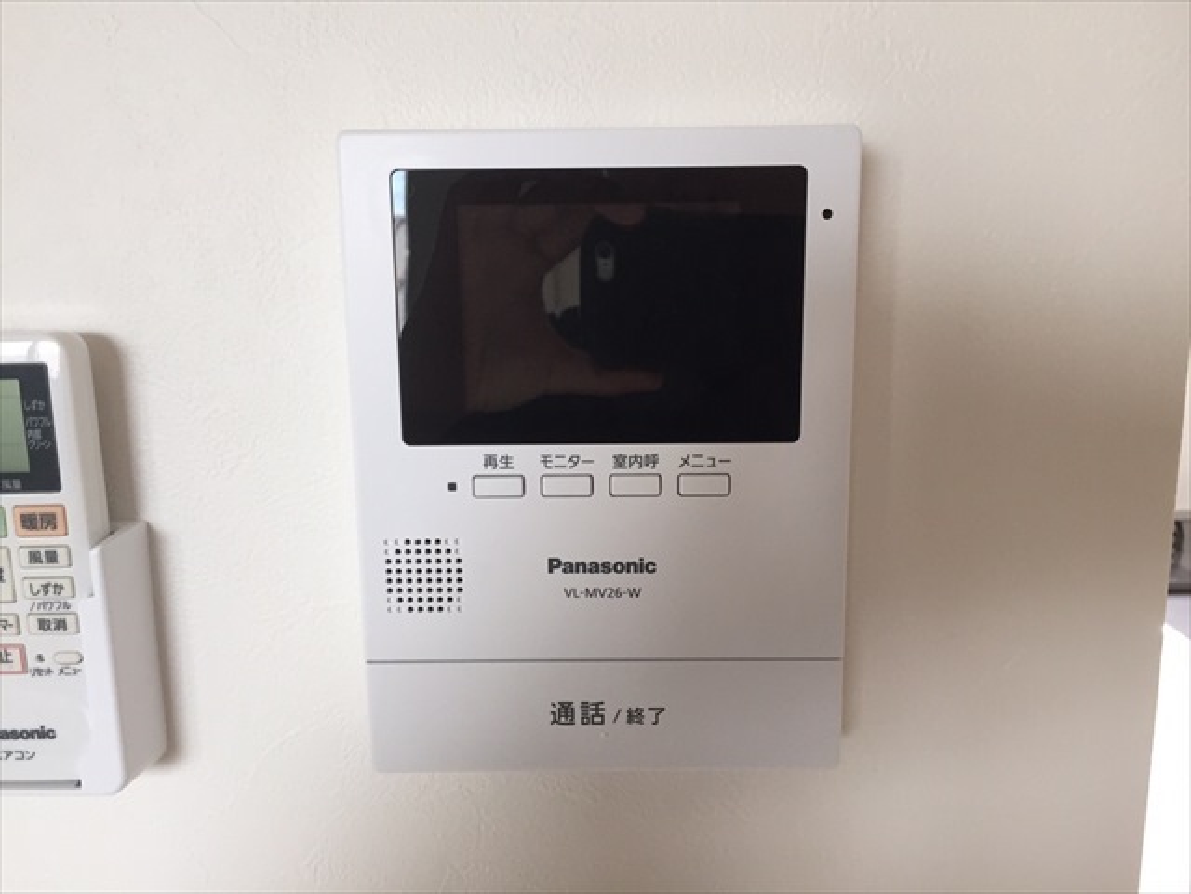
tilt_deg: -9.7
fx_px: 998
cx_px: 596
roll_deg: -0.7
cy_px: 447
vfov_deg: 48.2
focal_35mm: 29
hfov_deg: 61.7
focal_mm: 4.15
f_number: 2.2
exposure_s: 1/30
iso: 50
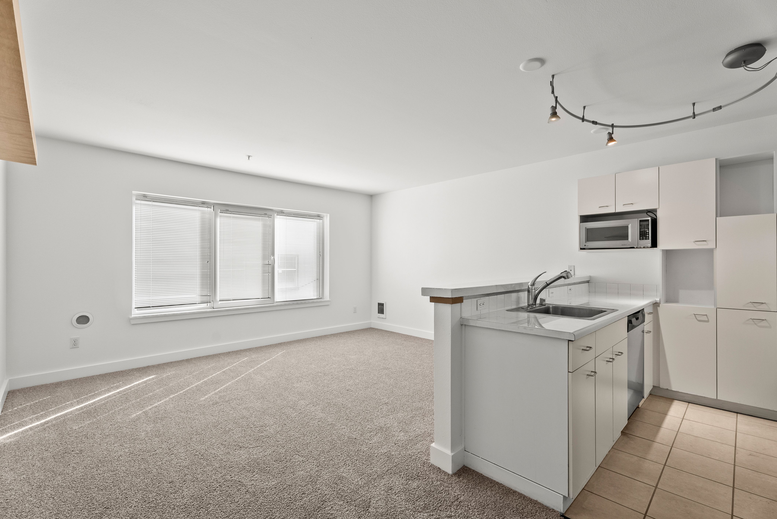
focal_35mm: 16
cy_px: 260
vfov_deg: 73.8
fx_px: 346
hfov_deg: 96.7
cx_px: 388
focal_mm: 16
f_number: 8
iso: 400
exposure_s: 1/13
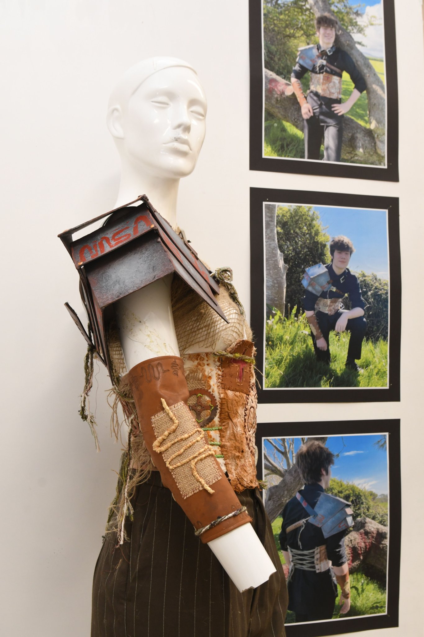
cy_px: 318
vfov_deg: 42.3
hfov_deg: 28.9
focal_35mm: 46
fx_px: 822
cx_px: 212
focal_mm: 31
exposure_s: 1/50
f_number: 7.1
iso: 1000
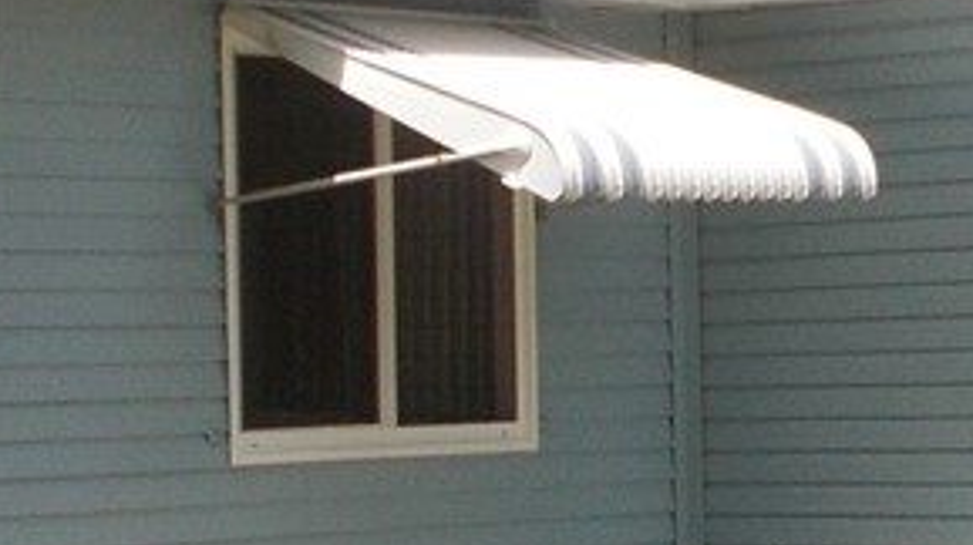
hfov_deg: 13.5
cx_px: 1037
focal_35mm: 157
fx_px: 4047
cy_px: 350
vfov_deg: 7.7
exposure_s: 1/125
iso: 80
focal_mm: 4.6
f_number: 8
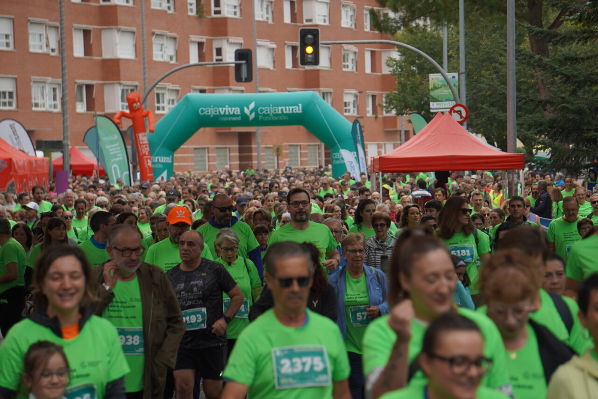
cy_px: 200
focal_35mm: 230
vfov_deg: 6.0
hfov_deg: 9.0
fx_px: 3811
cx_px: 299
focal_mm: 153
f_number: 6.3
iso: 100
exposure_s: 1/160
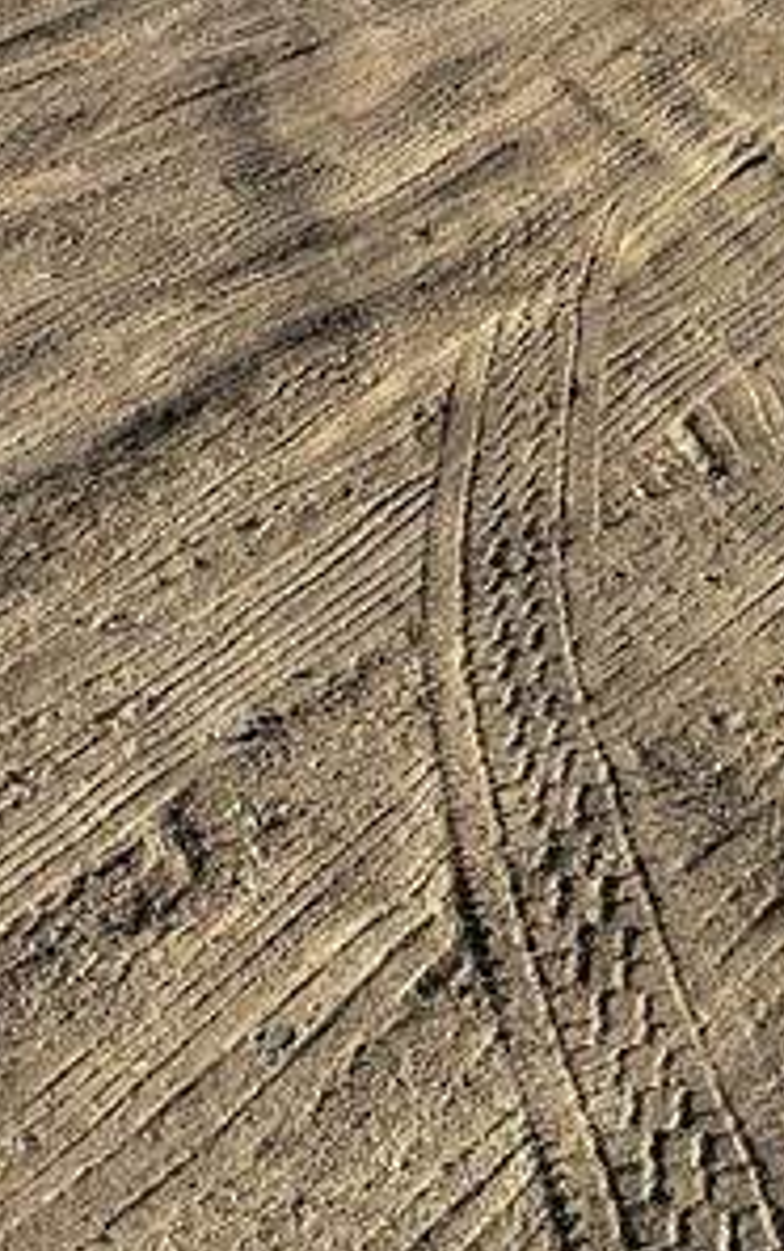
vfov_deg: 19.7
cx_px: 843
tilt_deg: -1.2
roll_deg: +1.6
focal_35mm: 95
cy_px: -480
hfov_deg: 13.5
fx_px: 3243
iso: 50
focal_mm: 5.1
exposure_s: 1/3413
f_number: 1.6
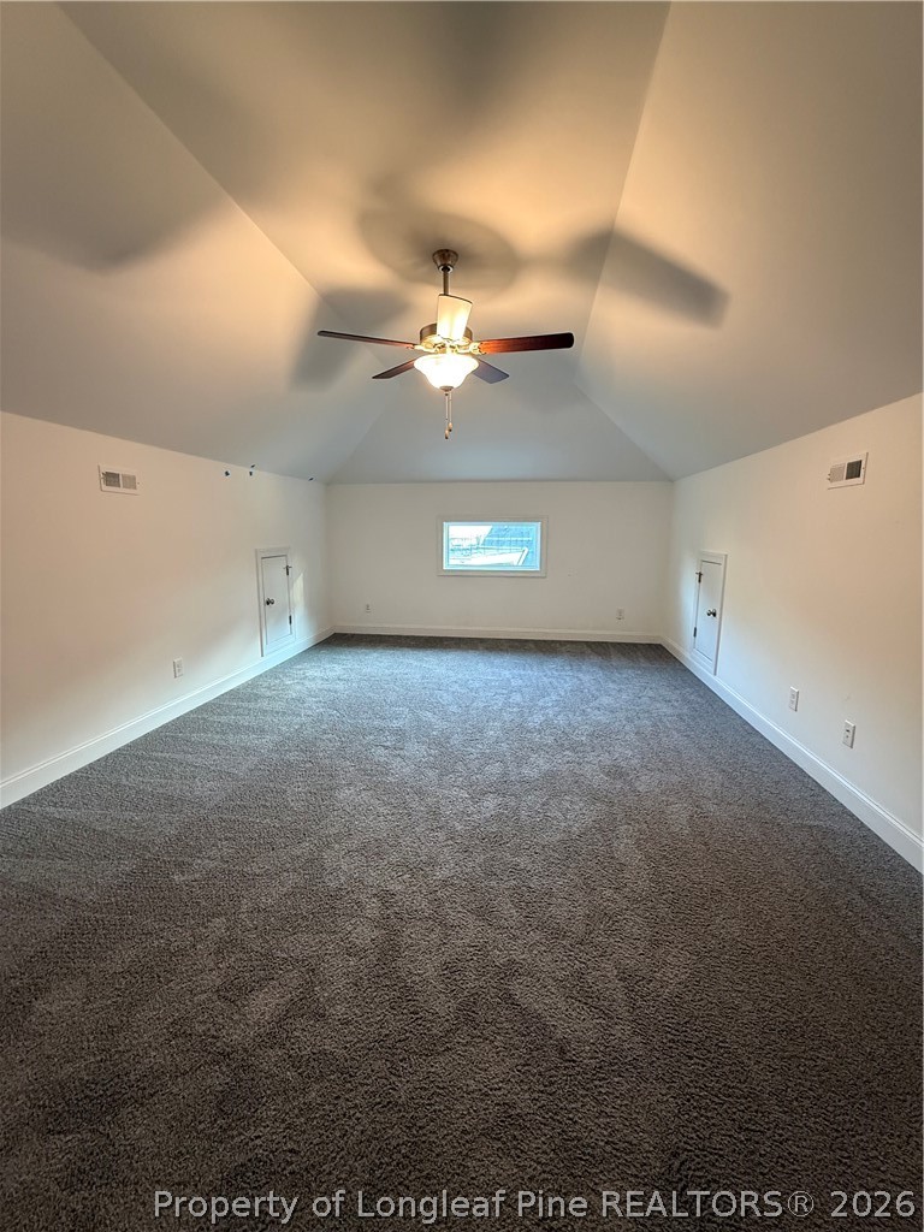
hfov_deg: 85.7
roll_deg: -0.7
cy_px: 616
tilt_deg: -9.2
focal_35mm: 14
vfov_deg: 102.1
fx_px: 498
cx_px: 462
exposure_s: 1/60
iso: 640
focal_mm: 2.22
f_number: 2.2
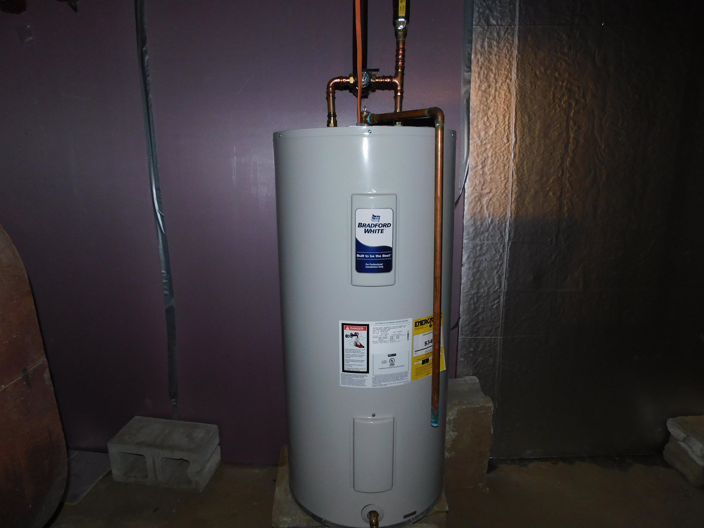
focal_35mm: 23
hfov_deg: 73.9
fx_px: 468
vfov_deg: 58.9
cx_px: 352
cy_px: 264
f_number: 3
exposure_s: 1/30
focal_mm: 4
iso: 200
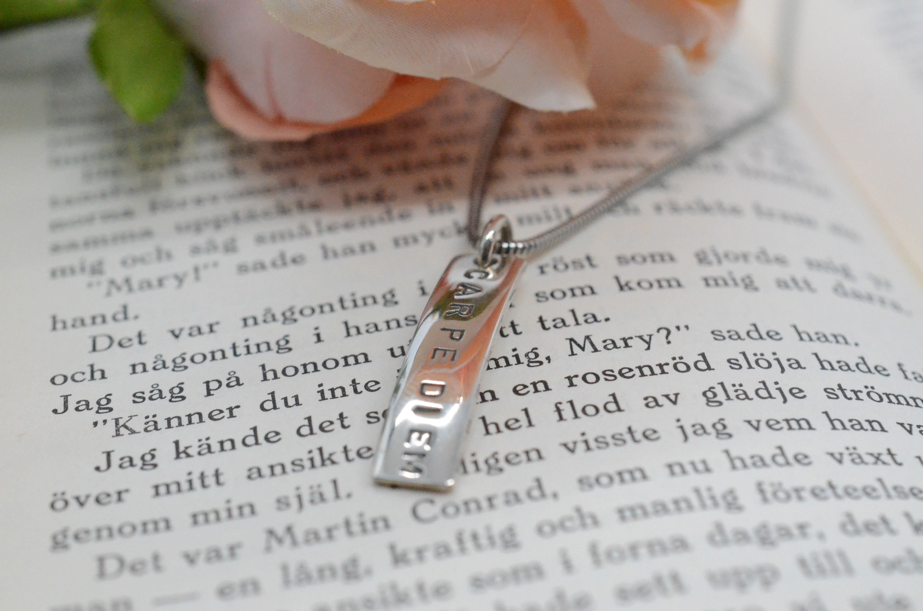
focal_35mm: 60
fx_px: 1535
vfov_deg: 22.5
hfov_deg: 33.5
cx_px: 462
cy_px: 306
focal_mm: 40
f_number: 6.3
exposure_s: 1/3200
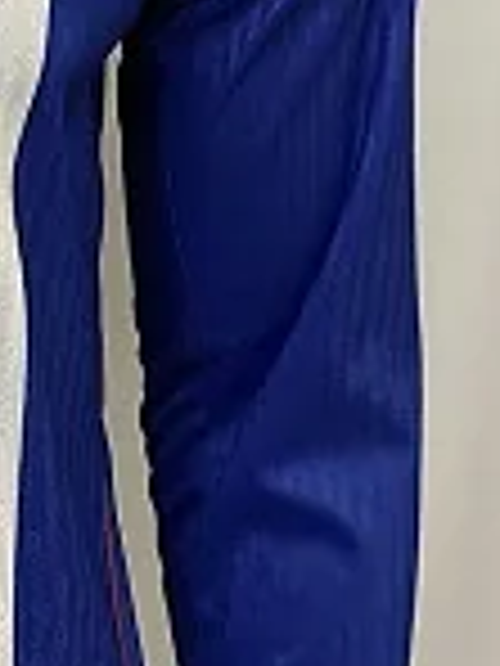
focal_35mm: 81
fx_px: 1560
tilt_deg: -12.7
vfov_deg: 24.0
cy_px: 198
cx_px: -277
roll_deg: -0.3
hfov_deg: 16.4
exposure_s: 1/50
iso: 320
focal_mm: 6.86
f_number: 1.78
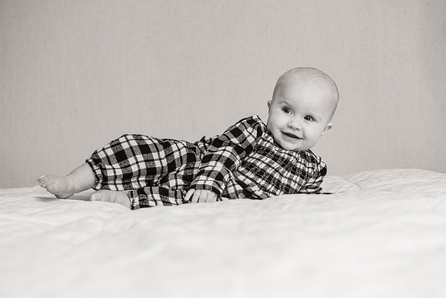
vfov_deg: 18.7
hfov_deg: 27.7
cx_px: 233
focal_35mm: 73
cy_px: 156
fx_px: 905
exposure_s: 1/200
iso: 400
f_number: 5.6
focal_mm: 70
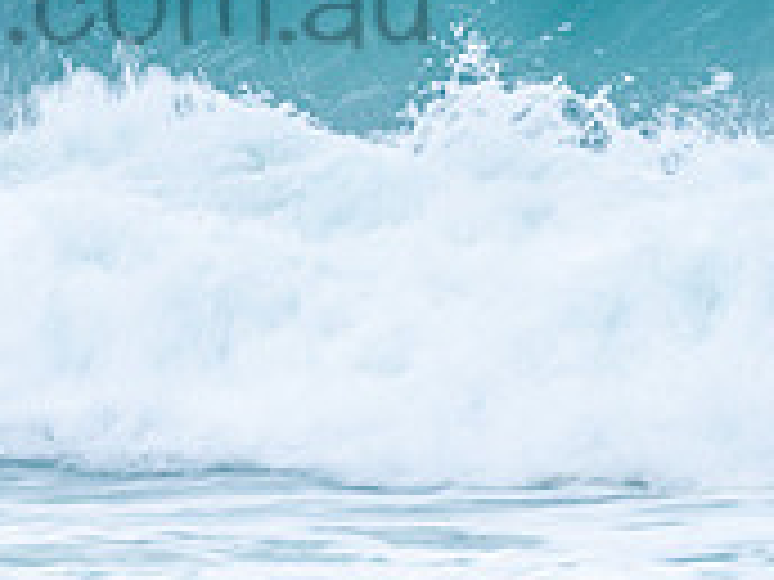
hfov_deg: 1.2
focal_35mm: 1624
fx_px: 36312
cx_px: -45
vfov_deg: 0.9
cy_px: -61
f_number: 20
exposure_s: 1/20
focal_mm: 500
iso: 80
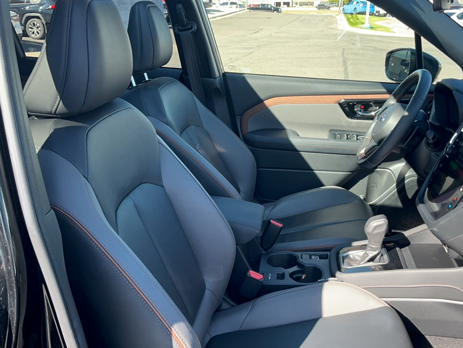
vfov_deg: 46.8
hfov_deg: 60.0
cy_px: 174
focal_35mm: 30
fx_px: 401
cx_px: 232
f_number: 1.8
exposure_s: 1/143
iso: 25
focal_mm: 3
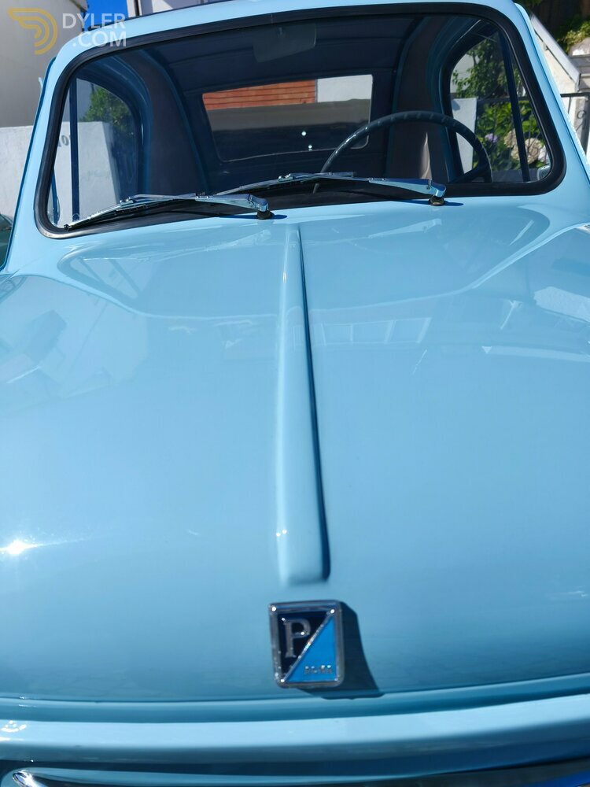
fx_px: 523
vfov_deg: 73.9
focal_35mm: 23
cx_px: 295
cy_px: 394
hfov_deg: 58.9
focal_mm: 5.35
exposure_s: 1/3527
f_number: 1.7
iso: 80
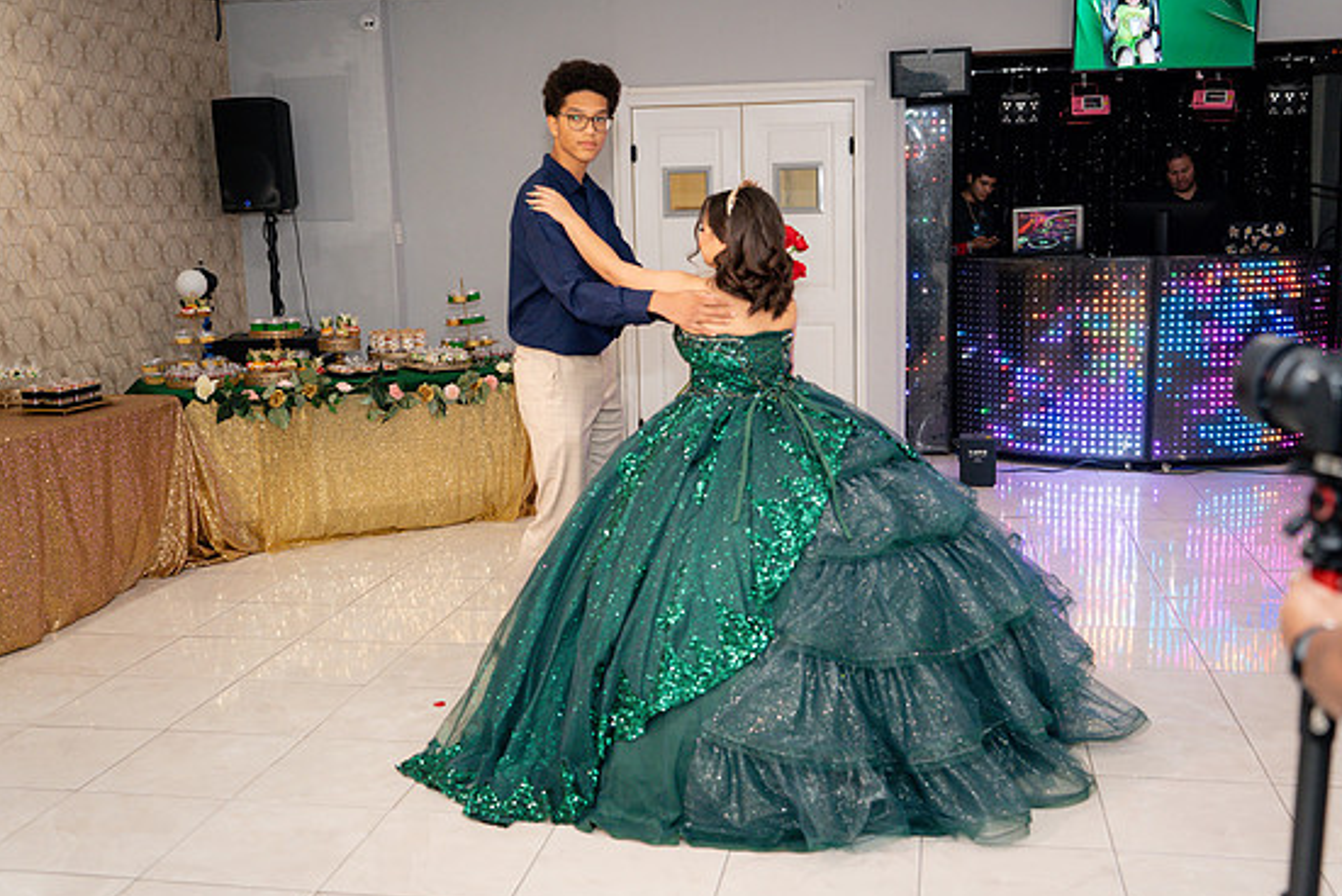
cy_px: 447
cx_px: 684
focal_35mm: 37
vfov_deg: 36.0
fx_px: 1380
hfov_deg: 51.9
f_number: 2.8
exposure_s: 1/250
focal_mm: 35
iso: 800
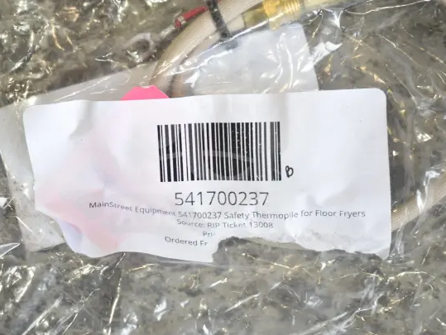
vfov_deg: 23.7
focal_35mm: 62
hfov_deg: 31.2
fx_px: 799
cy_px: 168
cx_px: 202
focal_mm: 38
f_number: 4.8
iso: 200
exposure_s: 1/60
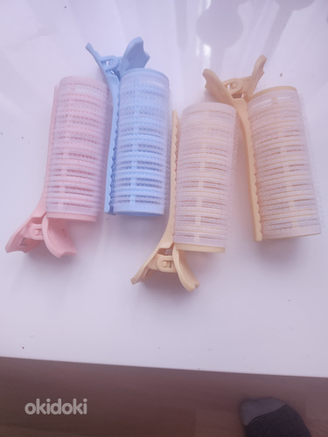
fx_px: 303
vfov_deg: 71.6
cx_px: 164
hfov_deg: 56.8
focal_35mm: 24
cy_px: 218
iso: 160
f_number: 1.8
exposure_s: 1/100
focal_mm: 5
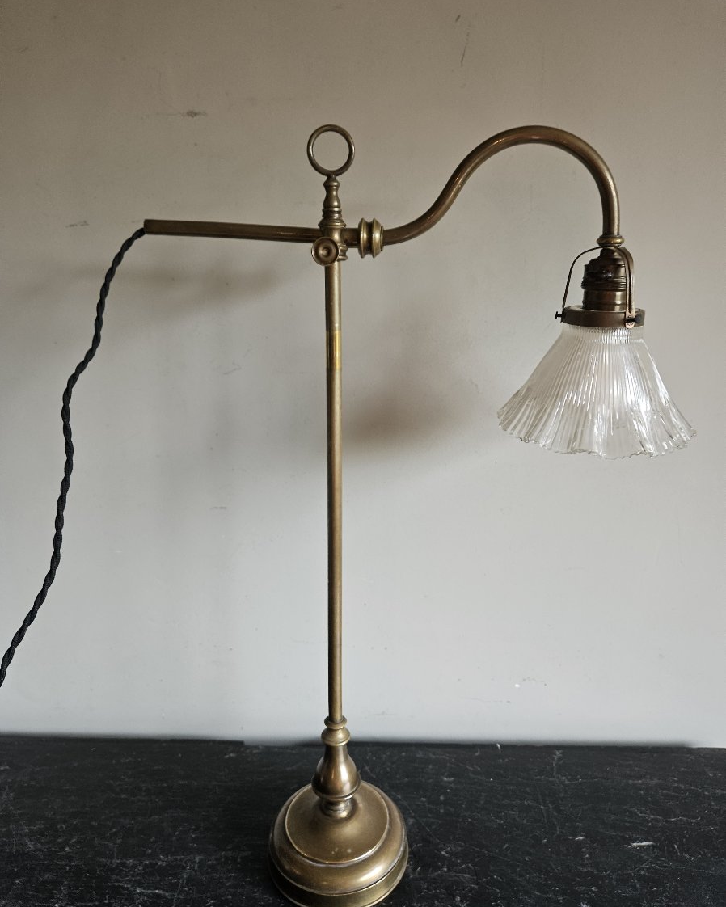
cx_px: 363
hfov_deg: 58.8
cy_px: 437
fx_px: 644
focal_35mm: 24
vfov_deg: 70.3
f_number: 1.8
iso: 250
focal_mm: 5.4
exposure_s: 1/359
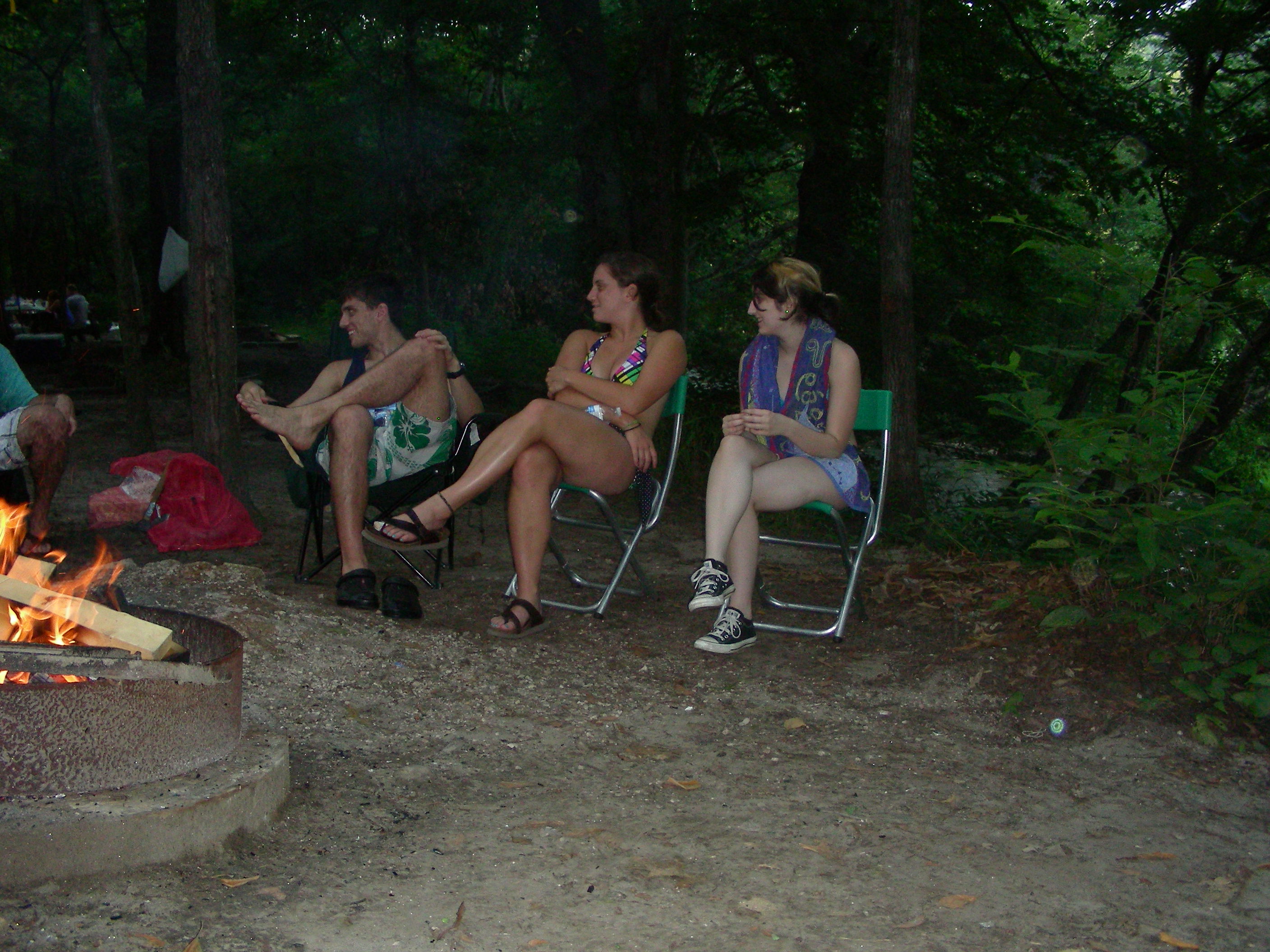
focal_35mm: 38
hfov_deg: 49.0
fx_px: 1394
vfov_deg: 37.7
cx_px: 635
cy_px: 476
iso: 200
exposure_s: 1/60.1
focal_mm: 6.3
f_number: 3.5
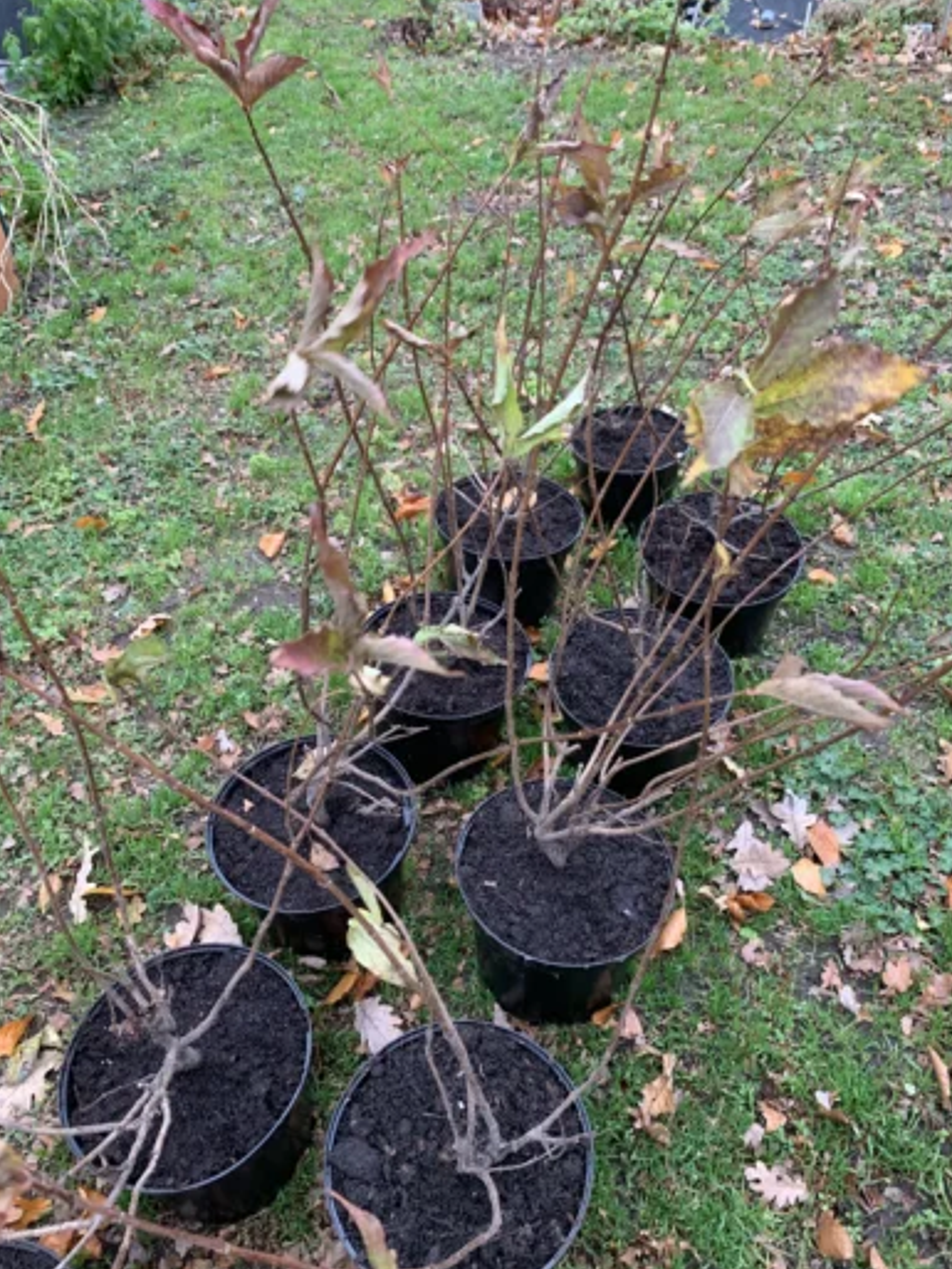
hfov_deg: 51.4
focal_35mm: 27
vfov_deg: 65.3
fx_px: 990
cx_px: 467
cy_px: 642
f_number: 1.8
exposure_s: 1/73
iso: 100
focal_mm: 4.25
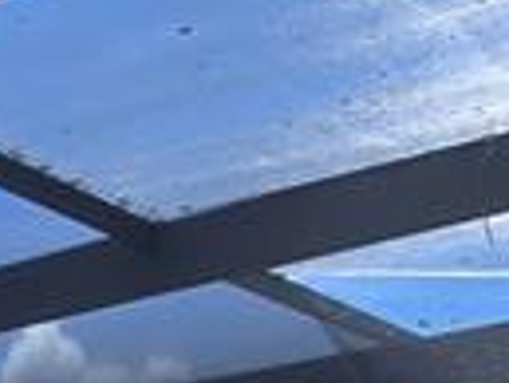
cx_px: -623
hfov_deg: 14.4
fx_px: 1516
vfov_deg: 12.6
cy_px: 766
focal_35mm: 103
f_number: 2.2
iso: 50
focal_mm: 2.2
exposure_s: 1/1336
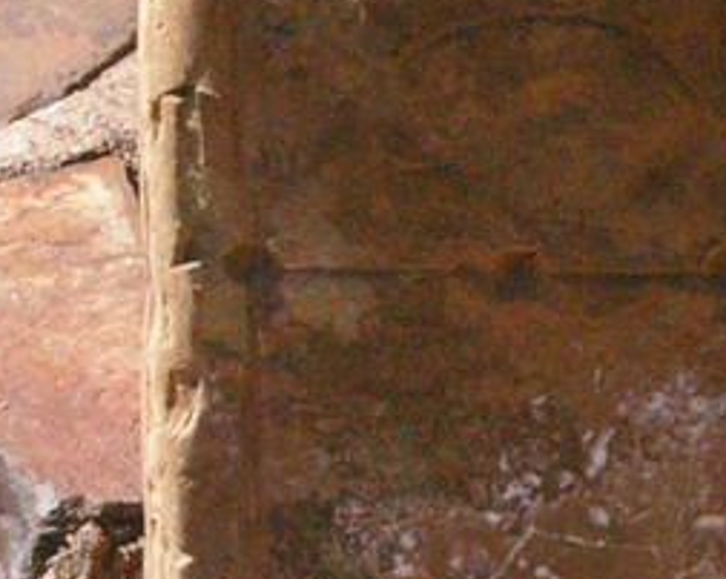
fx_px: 5453
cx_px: 1108
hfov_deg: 7.5
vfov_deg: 6.1
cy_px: 140
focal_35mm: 254
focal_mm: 38
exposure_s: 1/1000
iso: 3200
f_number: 13
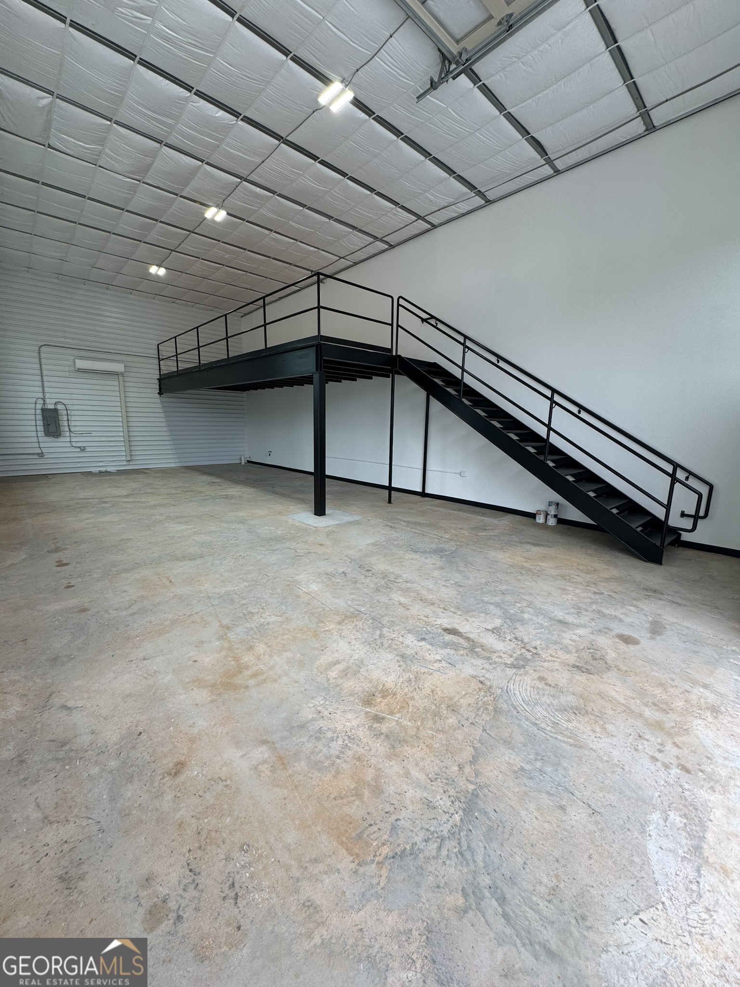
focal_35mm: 14
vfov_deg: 102.1
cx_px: 370
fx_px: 399
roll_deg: -0.5
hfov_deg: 85.7
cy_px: 494
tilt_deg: -9.9
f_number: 2.2
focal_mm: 2.22
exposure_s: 1/210
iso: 40
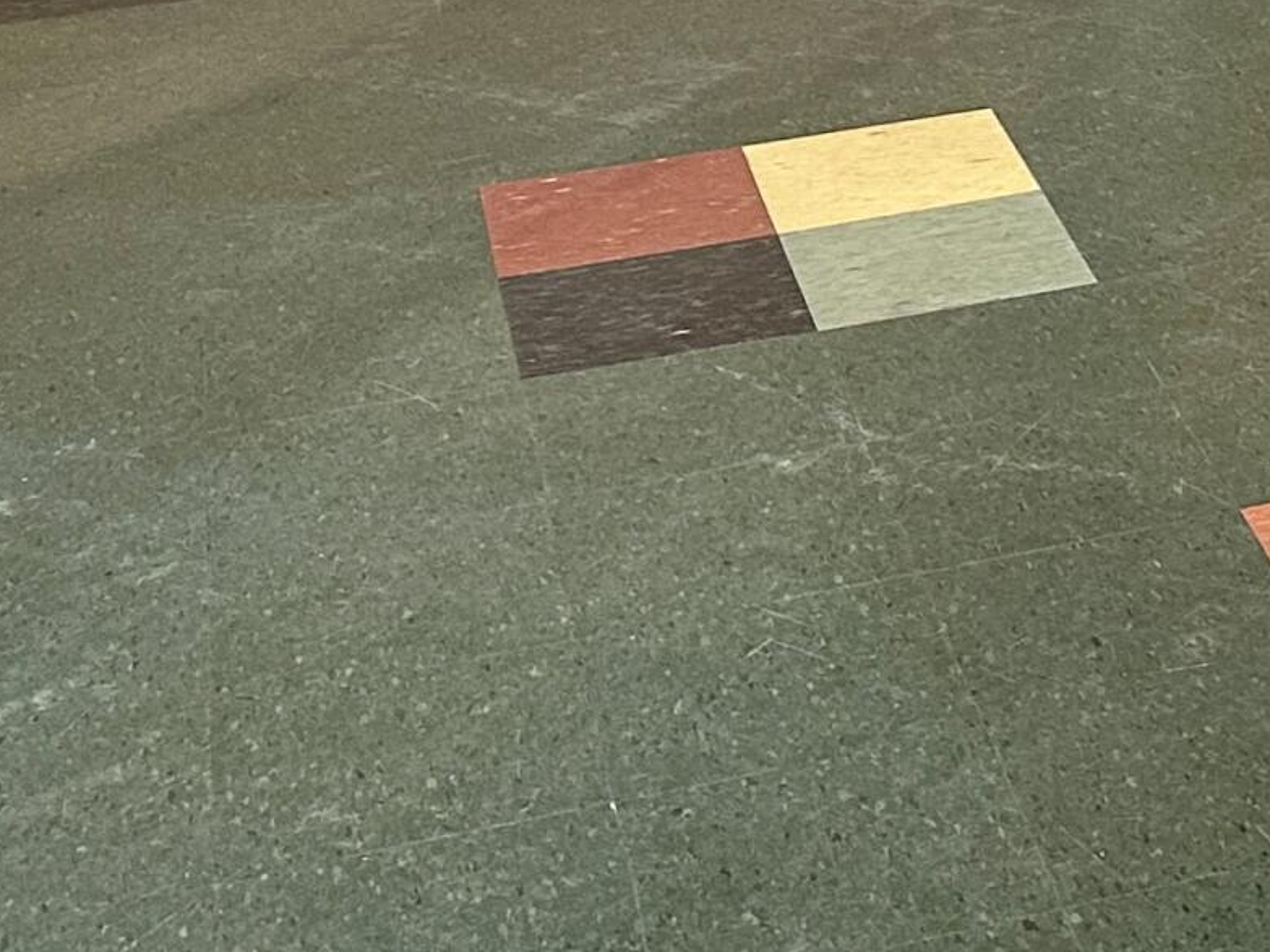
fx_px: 3375
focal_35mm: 92
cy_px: -766
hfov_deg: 19.2
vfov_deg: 14.2
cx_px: 1799
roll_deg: -2.9
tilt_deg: -4.9
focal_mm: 6.86
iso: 200
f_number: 1.78
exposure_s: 1/120
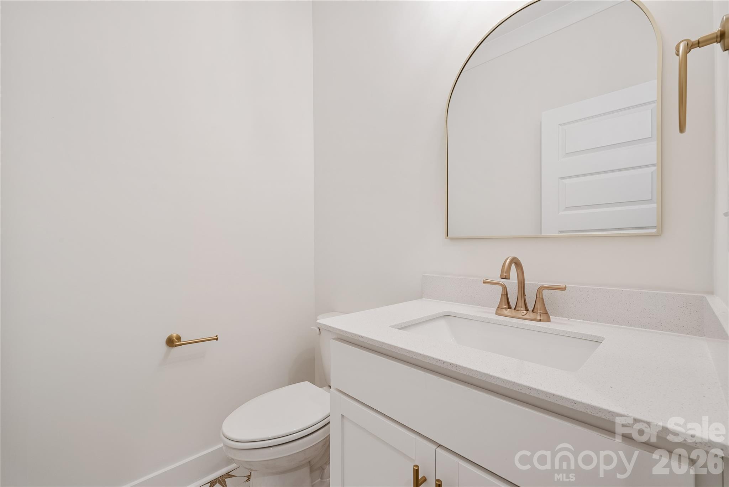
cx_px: 364
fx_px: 284
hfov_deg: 104.2
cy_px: 244
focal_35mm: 14
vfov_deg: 81.3
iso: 100
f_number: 11
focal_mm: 14
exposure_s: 1.6
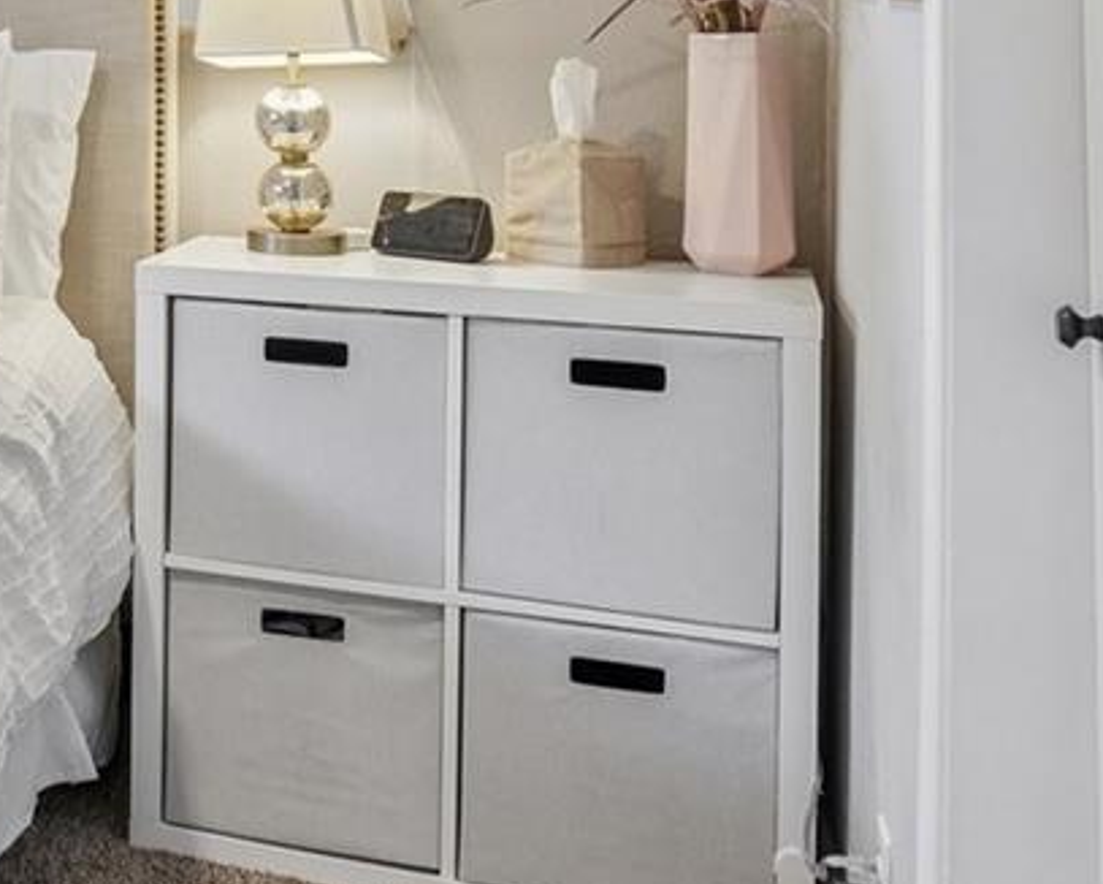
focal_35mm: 61
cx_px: -518
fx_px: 1987
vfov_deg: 24.0
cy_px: 5
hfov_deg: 24.6
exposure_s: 1/15
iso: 400
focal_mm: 11
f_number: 8
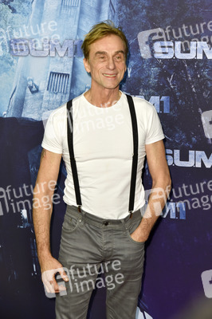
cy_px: 160
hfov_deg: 17.5
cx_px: 106
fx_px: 690
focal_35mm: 78
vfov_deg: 26.0
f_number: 5.6
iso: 800
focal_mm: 78
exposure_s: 1/200
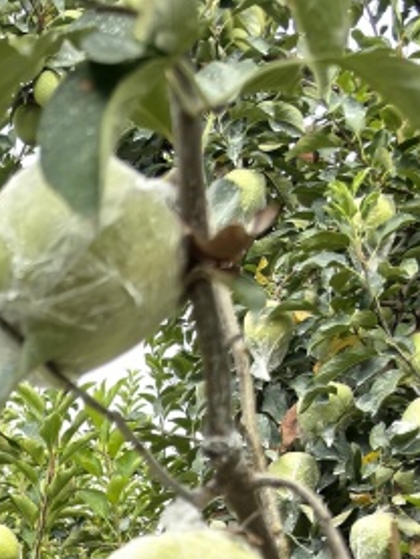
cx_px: -155
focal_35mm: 104
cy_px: 851
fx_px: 1681
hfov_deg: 13.6
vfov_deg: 17.0
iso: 100
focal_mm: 6.98
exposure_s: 1/3322
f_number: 2
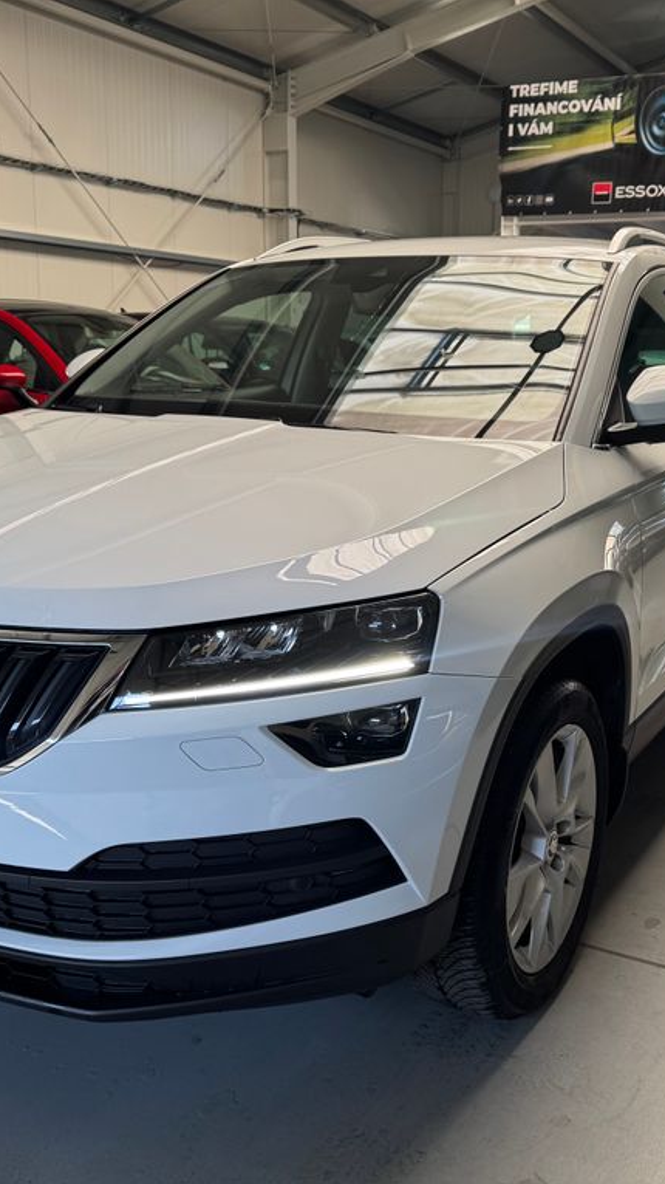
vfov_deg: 56.6
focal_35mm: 35
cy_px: 593
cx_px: 414
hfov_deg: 33.5
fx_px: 1098
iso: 80
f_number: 1.78
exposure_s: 1/121
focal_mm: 6.76
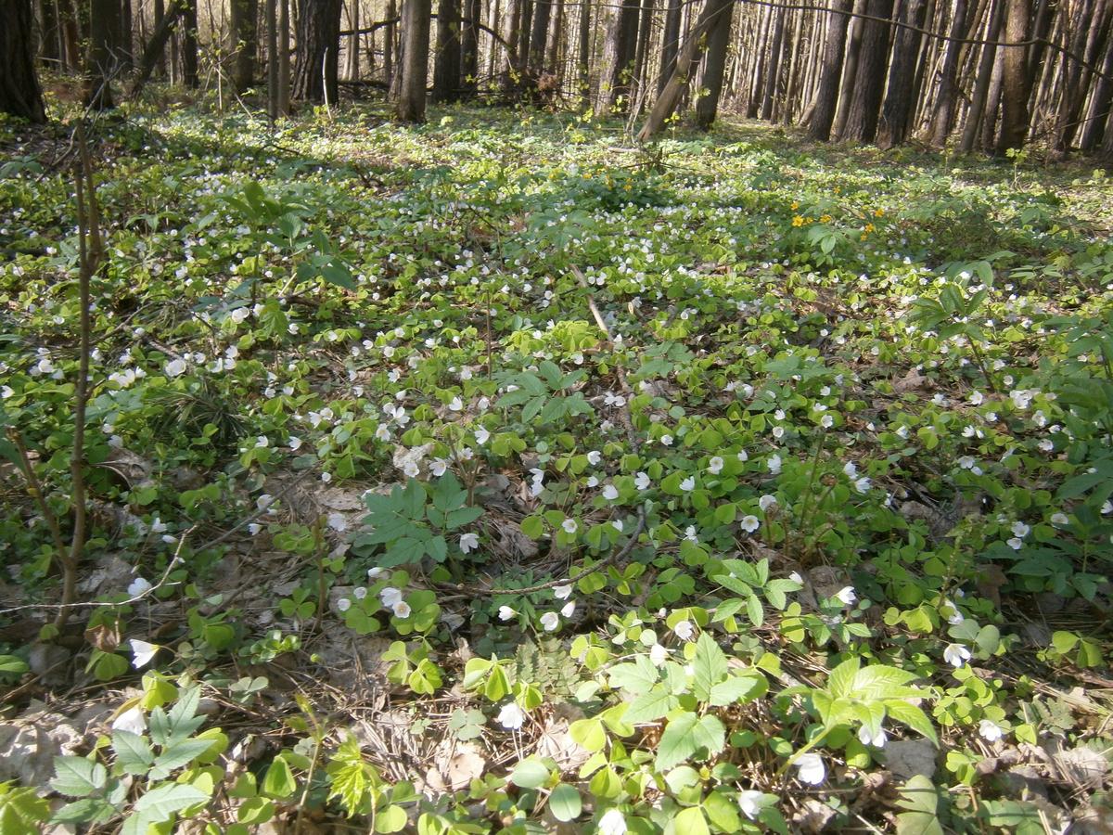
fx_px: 836
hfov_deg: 67.3
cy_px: 418
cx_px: 556
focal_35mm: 26
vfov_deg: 53.1
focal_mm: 4.7
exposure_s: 1/80
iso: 80
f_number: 2.8
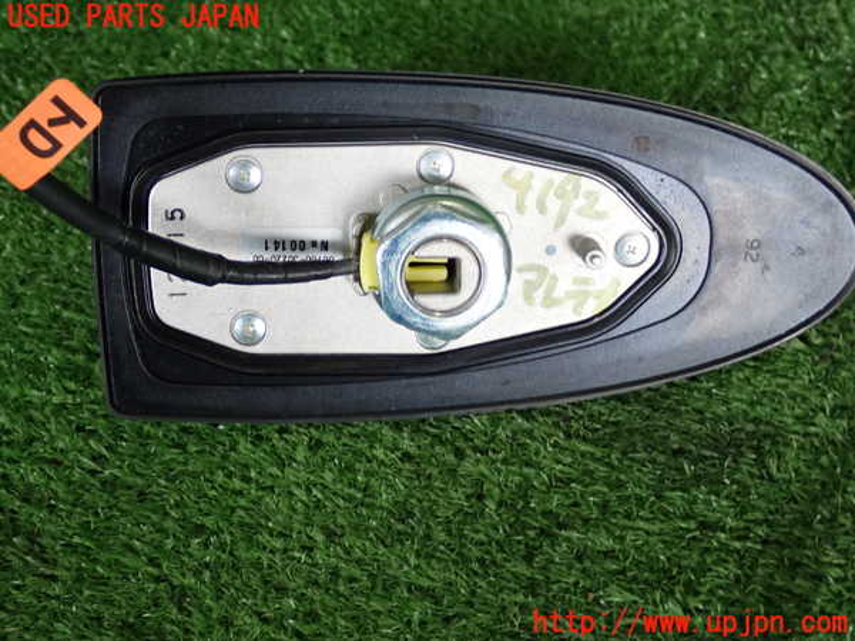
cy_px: 320
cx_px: 428
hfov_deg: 33.2
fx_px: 1433
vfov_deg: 25.2
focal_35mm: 58
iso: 250
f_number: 3.5
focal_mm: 10.35
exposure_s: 1/60
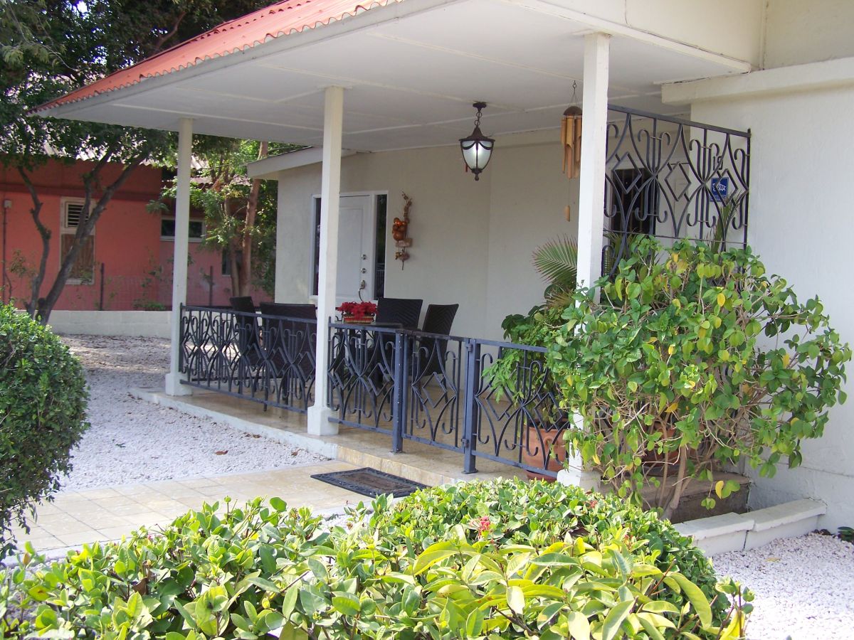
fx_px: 987
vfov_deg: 36.0
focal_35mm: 40
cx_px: 427
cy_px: 320
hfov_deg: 46.8
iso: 64
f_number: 2.8
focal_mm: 6.7
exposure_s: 1/250
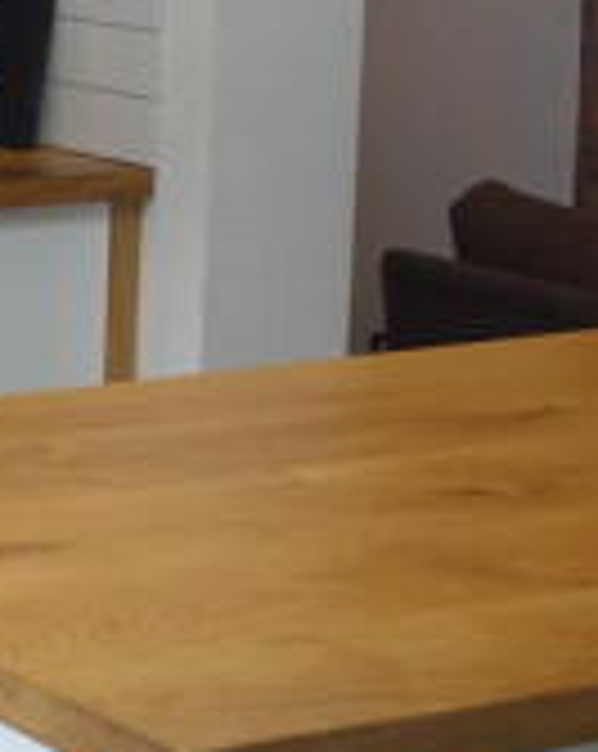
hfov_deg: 10.8
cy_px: 110
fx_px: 2862
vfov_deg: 14.8
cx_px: -645
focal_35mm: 129
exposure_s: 1/80
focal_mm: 12.94
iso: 125
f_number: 2.8
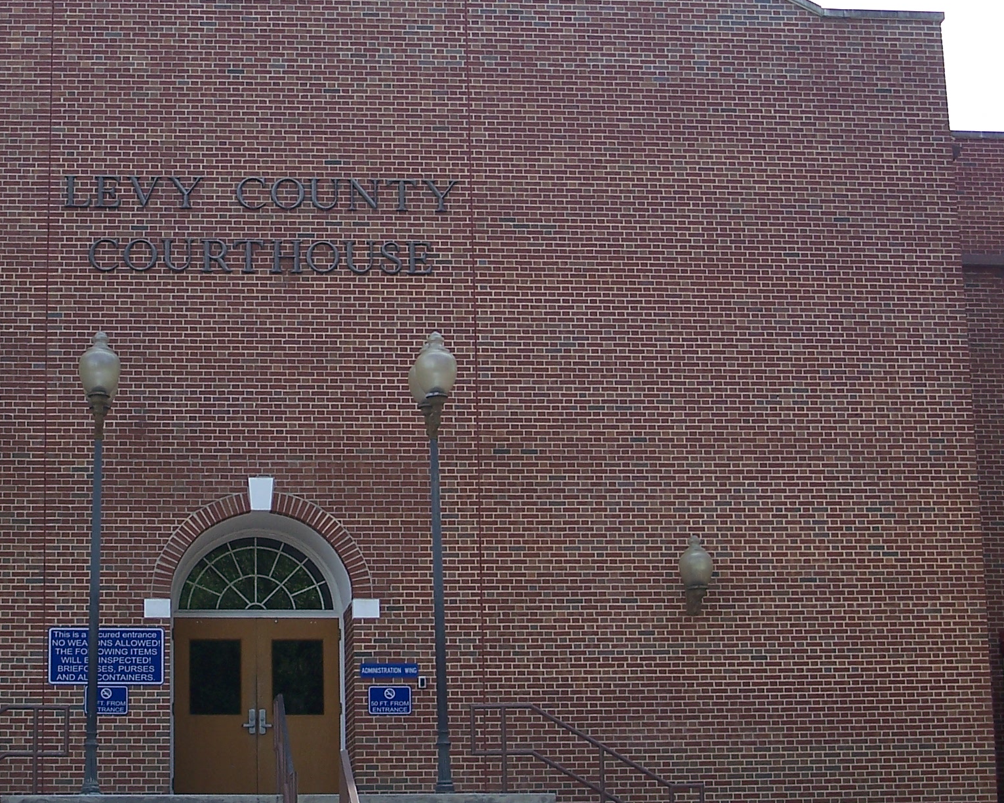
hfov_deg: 24.5
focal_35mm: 77
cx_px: 258
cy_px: 407
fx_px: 2288
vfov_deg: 19.9
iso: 64
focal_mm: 7.8
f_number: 2.8
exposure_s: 1/320
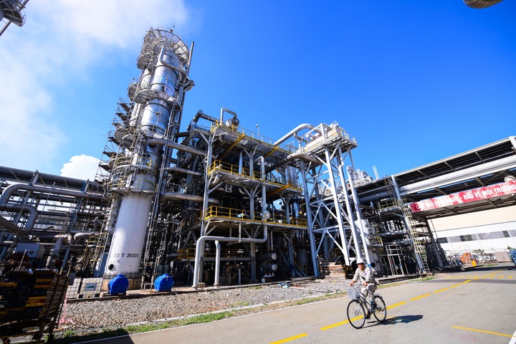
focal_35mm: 14
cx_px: 258
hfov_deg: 104.3
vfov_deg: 81.2
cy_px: 172
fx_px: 201
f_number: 5
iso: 125
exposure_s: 1/500
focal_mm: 14
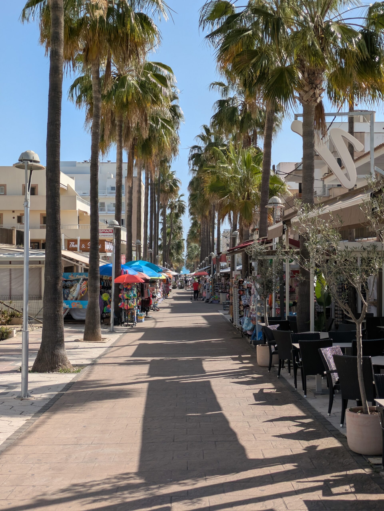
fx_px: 754
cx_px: 192
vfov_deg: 37.5
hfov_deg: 28.6
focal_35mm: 51
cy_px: 256
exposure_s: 1/2132
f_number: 1.89
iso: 48
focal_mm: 5.43
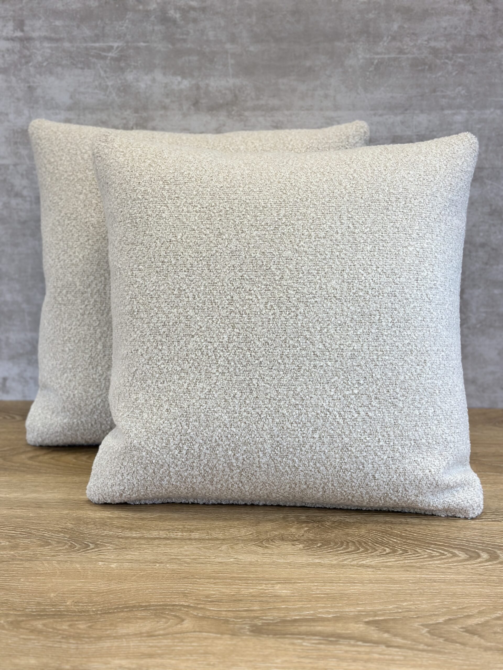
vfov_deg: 39.7
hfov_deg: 30.3
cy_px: 335
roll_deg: +0.1
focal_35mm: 48
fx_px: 930
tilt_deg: -16.3
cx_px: 252
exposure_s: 1/248
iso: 80
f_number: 1.78
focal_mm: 6.86
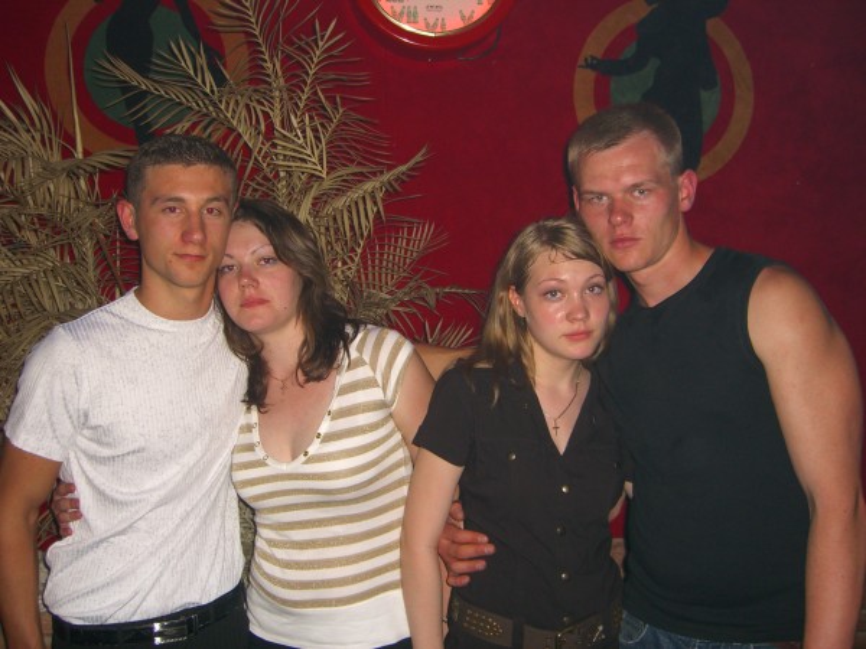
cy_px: 324
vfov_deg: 37.7
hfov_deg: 49.0
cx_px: 433
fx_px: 951
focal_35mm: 38
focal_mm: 7.9
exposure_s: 1/60
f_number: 2.8
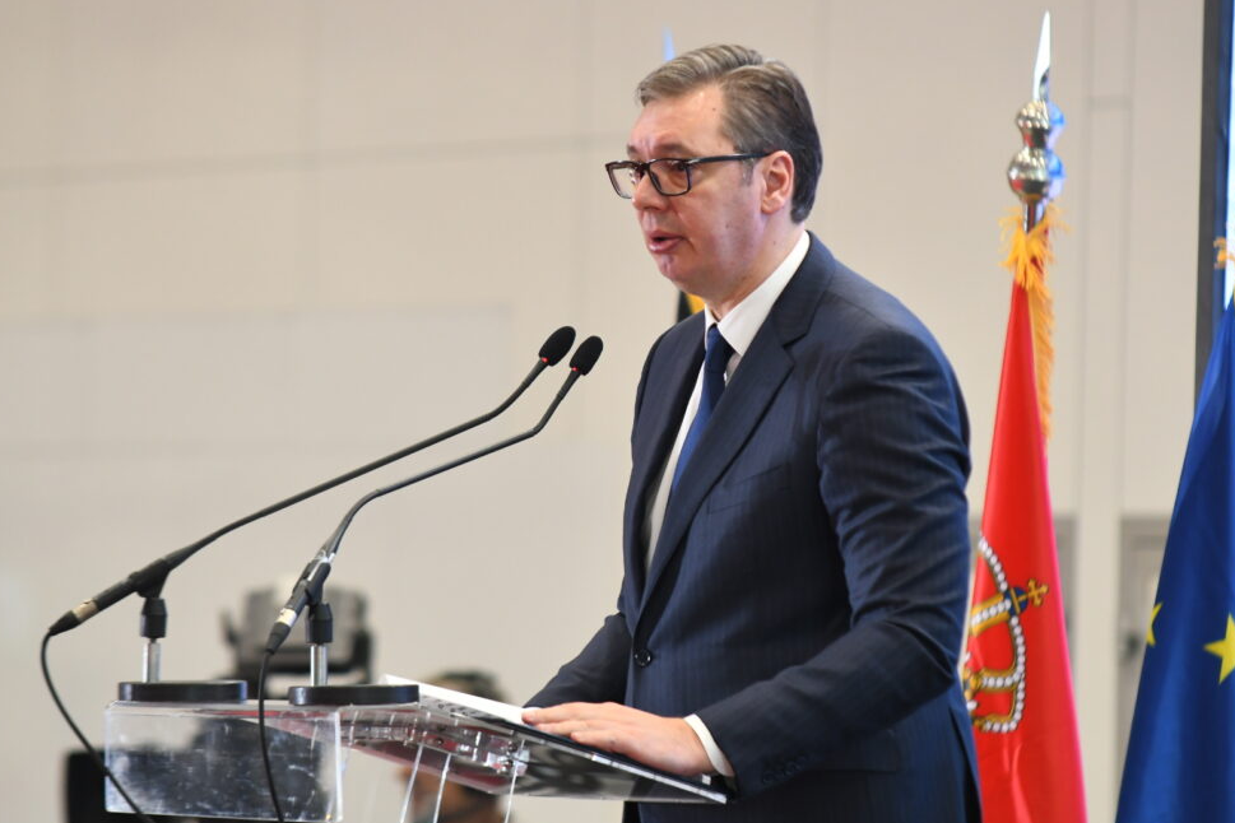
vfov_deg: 4.3
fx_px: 10874
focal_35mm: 317
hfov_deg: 6.5
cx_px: 621
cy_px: 421
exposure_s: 1/160
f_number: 4
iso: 1000
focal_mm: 200
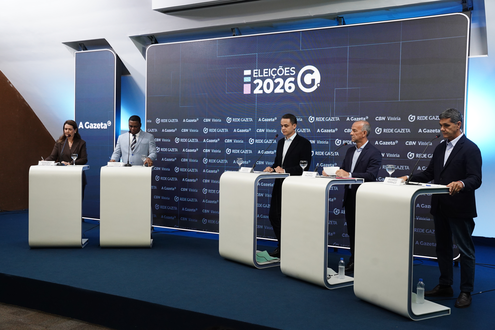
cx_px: 248
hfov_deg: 48.8
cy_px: 165
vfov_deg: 33.6
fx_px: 546
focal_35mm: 40
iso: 2500
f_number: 5.6
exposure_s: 1/125
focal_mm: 39.7
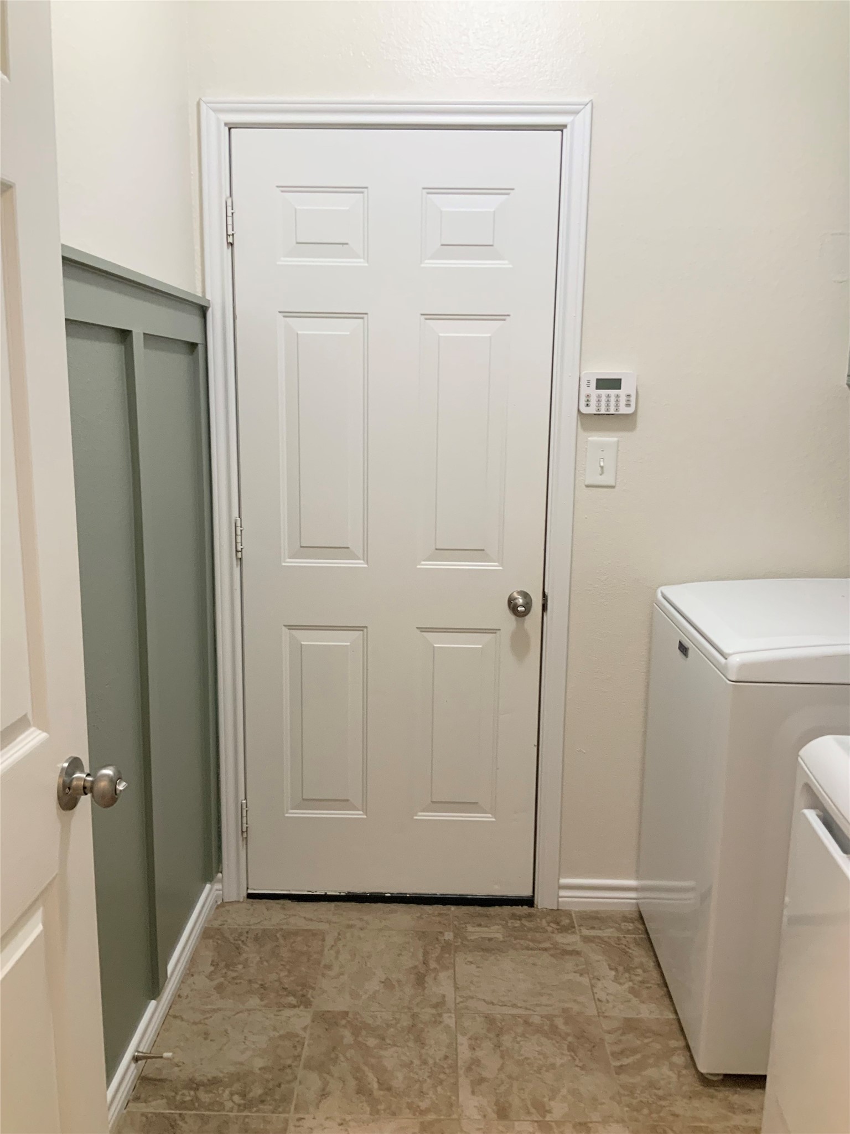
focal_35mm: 29
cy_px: 567
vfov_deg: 61.7
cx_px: 425
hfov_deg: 48.2
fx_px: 949
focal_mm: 3
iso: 100
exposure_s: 1/60
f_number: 1.8
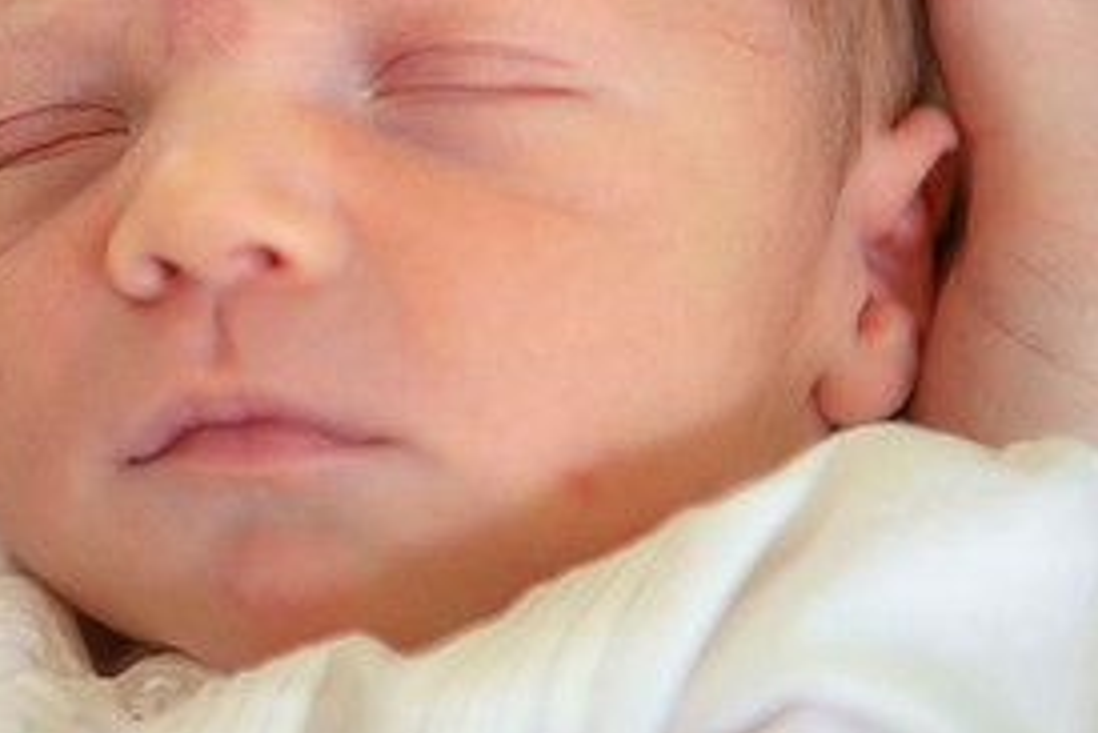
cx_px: 216
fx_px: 4516
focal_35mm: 148
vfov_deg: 9.3
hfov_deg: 13.8
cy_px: 192
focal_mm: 70
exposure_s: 1/160
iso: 320
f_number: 2.8
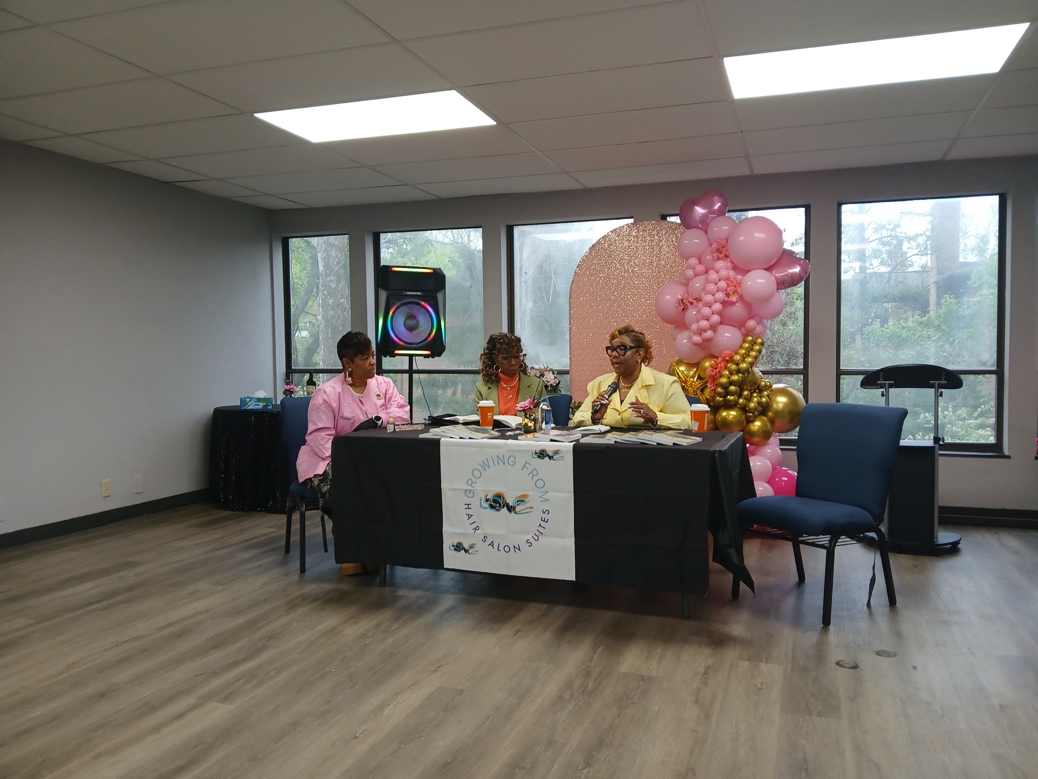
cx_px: 519
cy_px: 390
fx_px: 780
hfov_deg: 67.3
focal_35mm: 26
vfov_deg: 53.1
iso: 80
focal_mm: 3.98
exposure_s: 1/50
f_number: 1.8
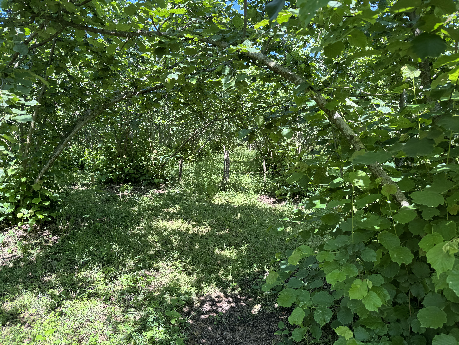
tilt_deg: -4.8
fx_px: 318
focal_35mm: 24
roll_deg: -1.0
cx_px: 230
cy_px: 172
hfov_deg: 71.6
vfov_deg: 56.8
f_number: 1.78
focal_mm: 6.76
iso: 80
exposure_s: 1/352
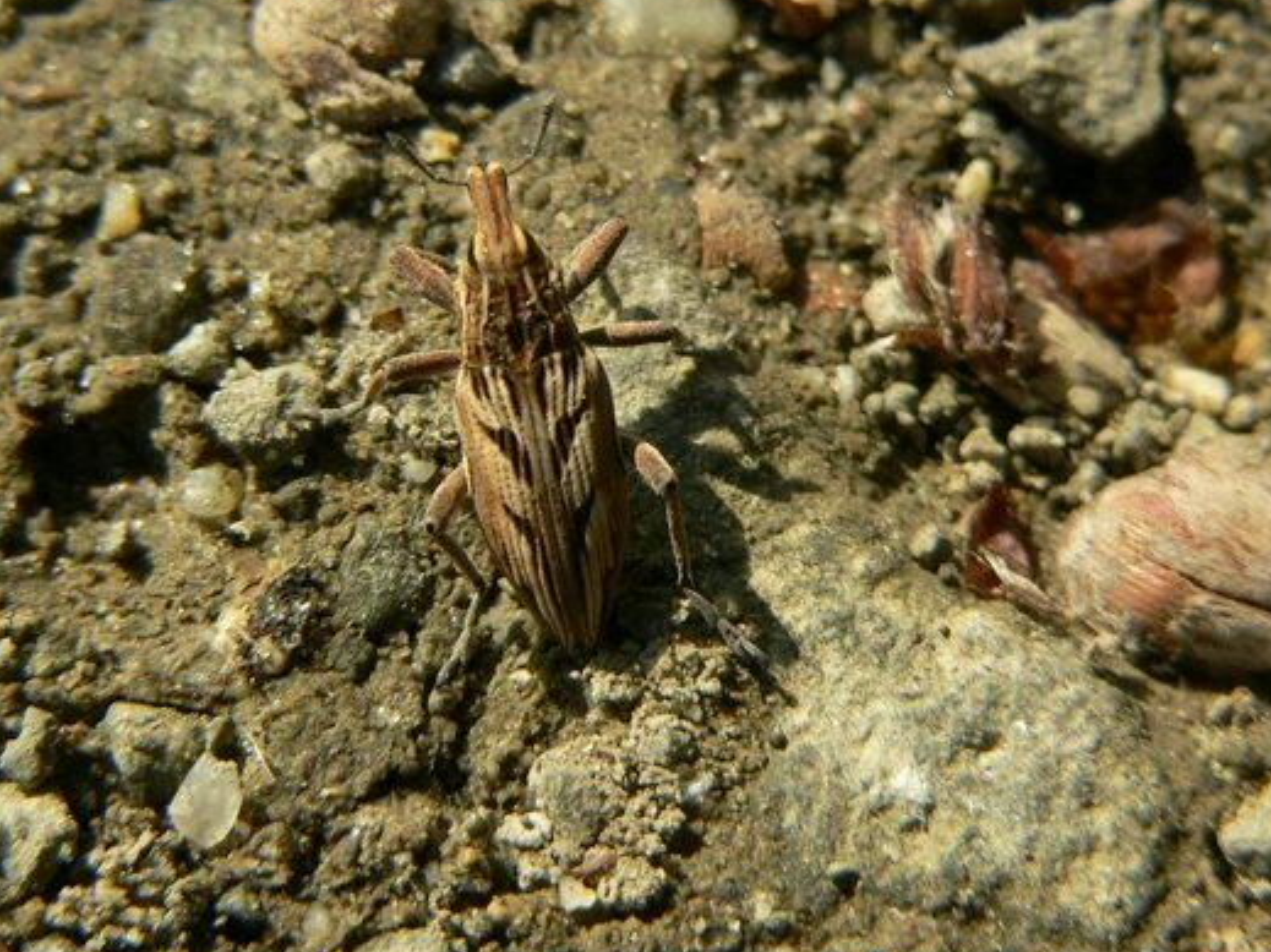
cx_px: 585
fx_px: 4075
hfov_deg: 17.7
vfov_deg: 13.3
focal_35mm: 111
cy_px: 394
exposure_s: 1/500
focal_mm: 14.9
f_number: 4
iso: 80
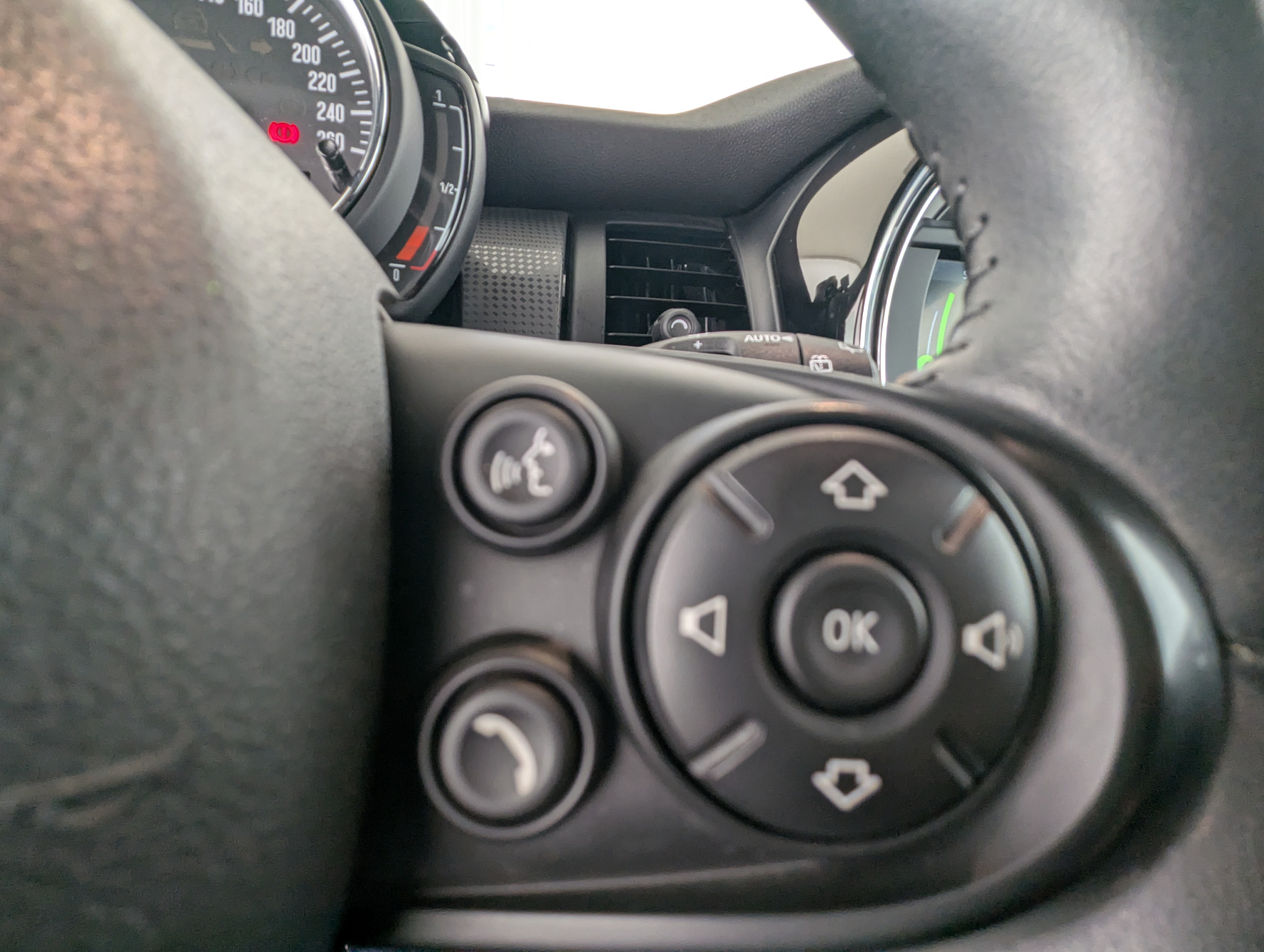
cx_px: 632
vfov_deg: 78.2
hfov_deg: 94.4
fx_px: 585
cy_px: 476
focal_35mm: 16
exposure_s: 1/40.4
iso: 124
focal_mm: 2.35
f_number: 2.2
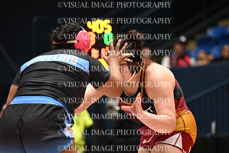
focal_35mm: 232
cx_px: 114
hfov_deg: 8.9
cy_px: 76
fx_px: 1476
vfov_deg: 5.9
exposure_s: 1/120
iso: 560
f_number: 2.8
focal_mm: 155
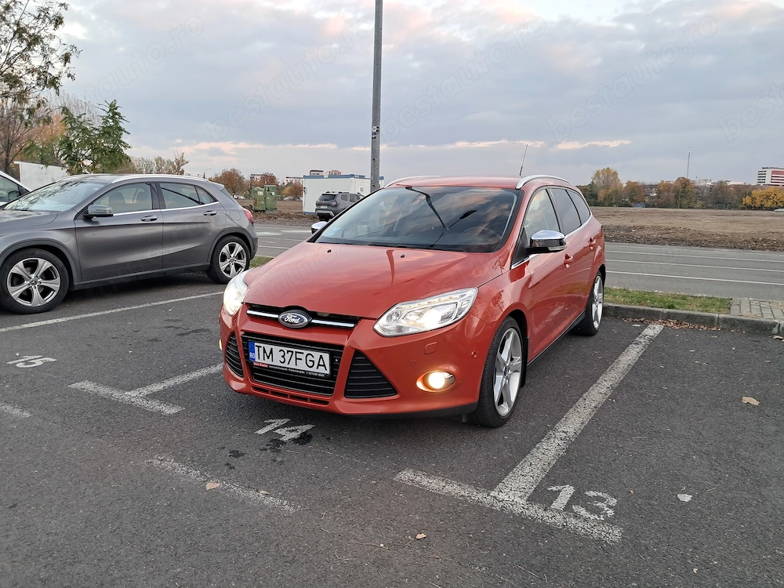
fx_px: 612
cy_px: 294
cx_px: 392
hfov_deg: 65.3
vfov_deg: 51.4
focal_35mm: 27
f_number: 1.8
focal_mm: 4
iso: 80
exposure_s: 1/50
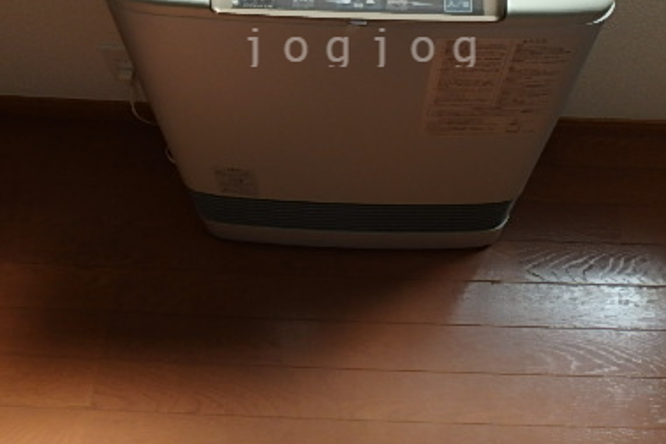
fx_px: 684
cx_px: 365
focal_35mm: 37
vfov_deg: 34.0
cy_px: 46
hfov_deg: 51.8
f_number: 3.5
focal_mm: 3.7
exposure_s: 1/100
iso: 125
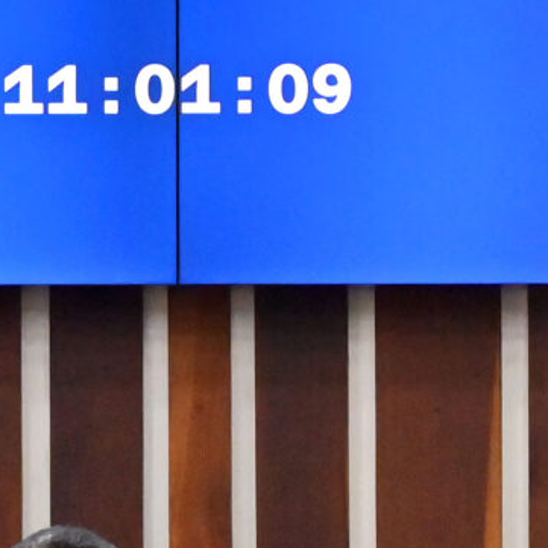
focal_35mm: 422
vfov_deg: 4.1
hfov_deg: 4.1
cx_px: 659
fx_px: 7558
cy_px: 769
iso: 5000
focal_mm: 70
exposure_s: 1/200
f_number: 5.6
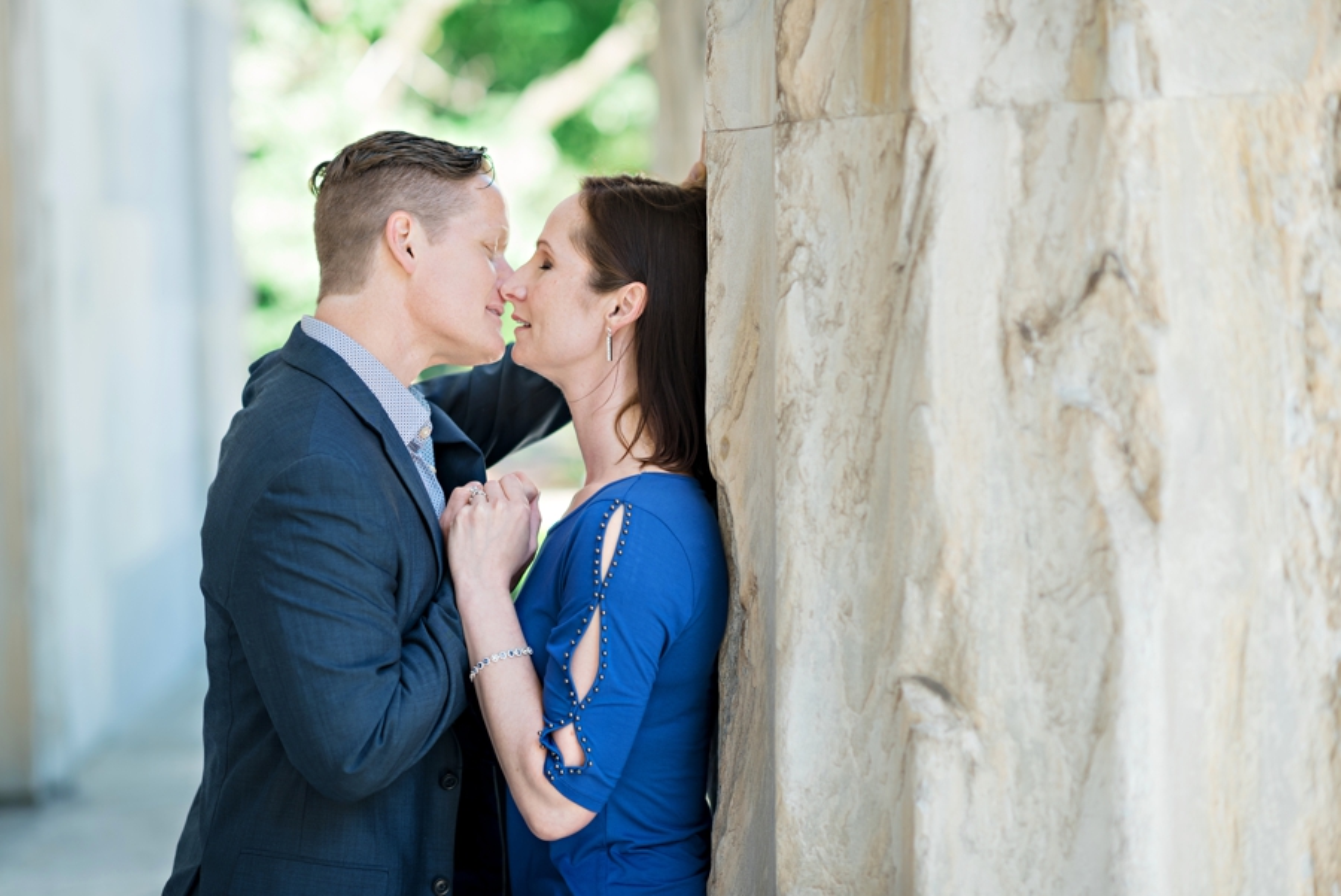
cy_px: 448
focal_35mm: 85
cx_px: 670
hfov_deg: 23.9
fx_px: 3168
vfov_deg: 16.1
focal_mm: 85
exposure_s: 1/500
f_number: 2.2
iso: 200
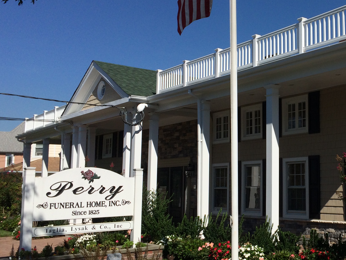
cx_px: 285
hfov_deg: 36.7
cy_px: 121
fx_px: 500
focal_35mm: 50
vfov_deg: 29.1
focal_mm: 4.15
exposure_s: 1/4566
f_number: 2.2
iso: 32
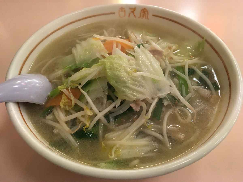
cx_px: 122
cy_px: 91
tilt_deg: -51.3
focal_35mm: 29
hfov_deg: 61.7
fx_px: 204
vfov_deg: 48.2
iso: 250
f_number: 2.2
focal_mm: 4.15
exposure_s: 1/30
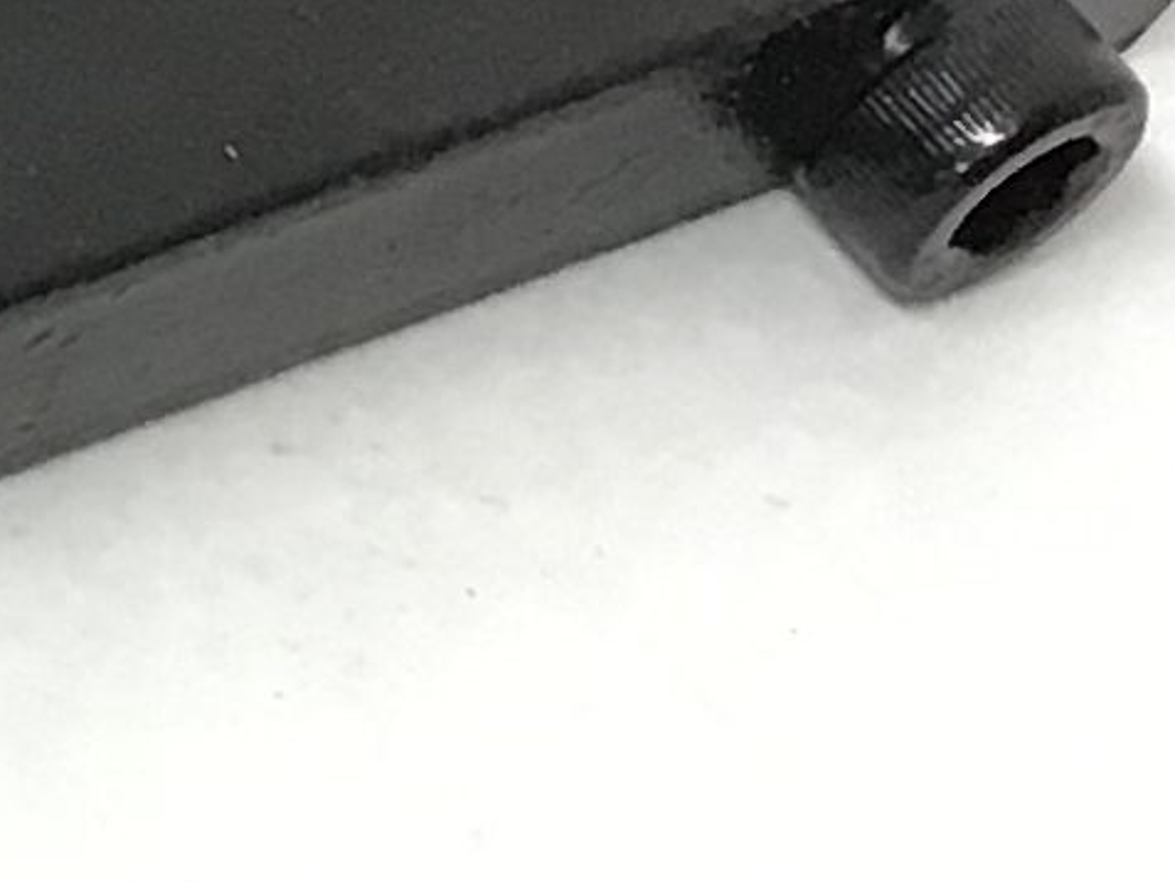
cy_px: 722
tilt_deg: -54.0
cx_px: -2200
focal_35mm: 212
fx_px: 7198
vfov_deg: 7.0
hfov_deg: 8.1
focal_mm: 3.3
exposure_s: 1/33
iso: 50
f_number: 2.4
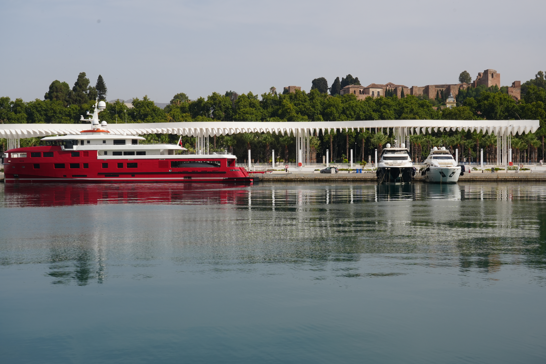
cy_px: 182
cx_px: 273
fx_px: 789
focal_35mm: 52
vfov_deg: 26.0
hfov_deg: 38.2
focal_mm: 52
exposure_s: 1/500
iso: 320
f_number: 13
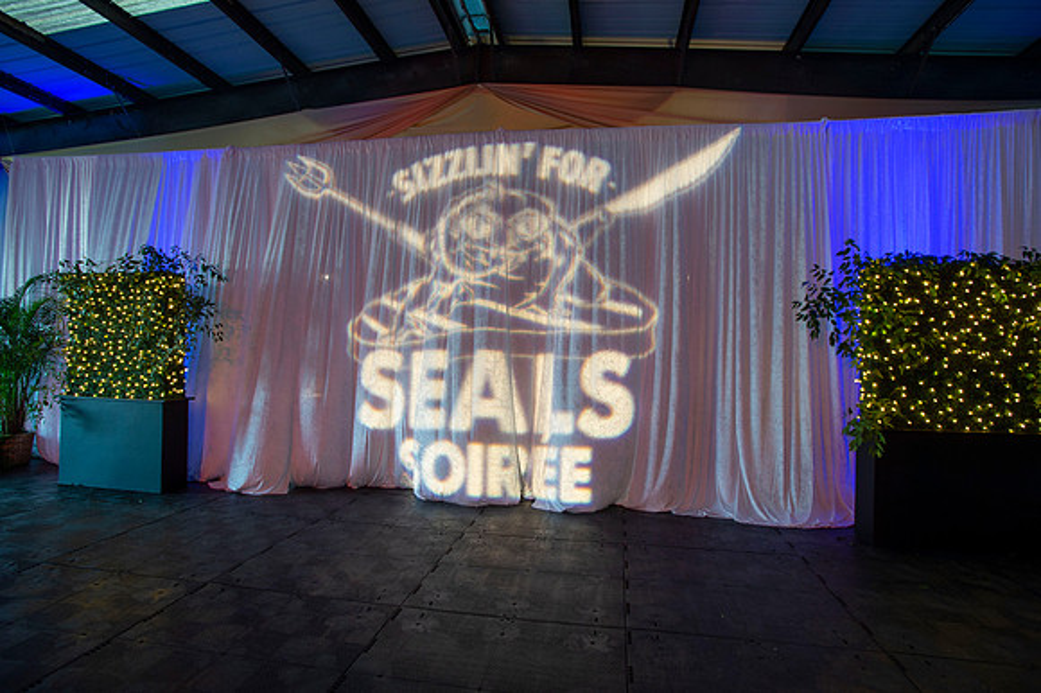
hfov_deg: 86.9
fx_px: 549
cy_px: 346
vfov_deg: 64.5
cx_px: 520
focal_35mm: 19
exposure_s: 1/25
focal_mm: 19
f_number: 4.5
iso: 400
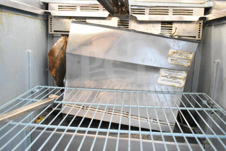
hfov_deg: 57.2
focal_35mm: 33
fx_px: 207
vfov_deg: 40.0
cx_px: 113
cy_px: 76
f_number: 3.8
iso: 11400
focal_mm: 22
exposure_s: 1/40
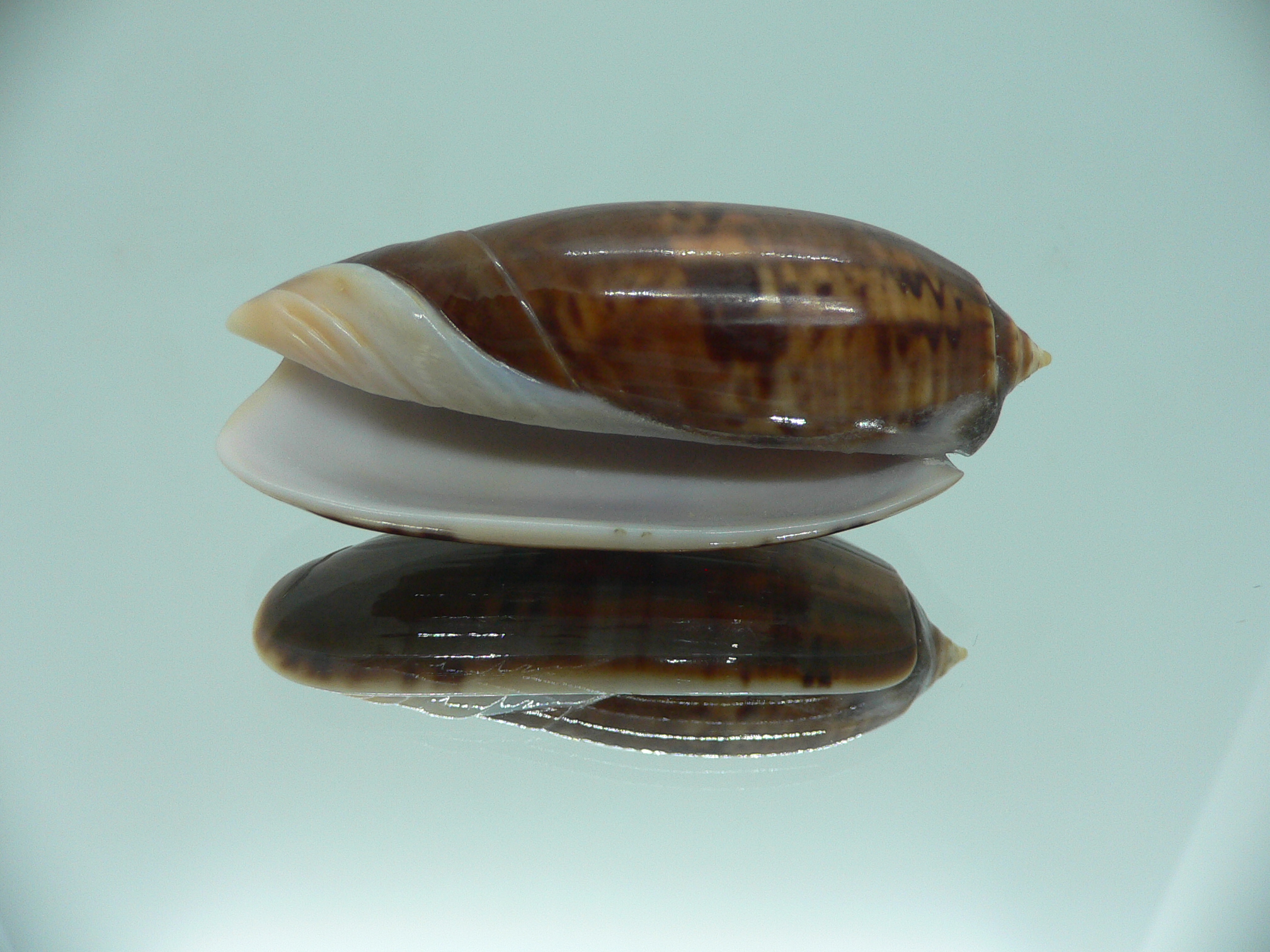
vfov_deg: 40.7
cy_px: 476
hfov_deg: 52.6
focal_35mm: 35
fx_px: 1284
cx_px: 635
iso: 100
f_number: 2.8
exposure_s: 1/60
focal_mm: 4.6
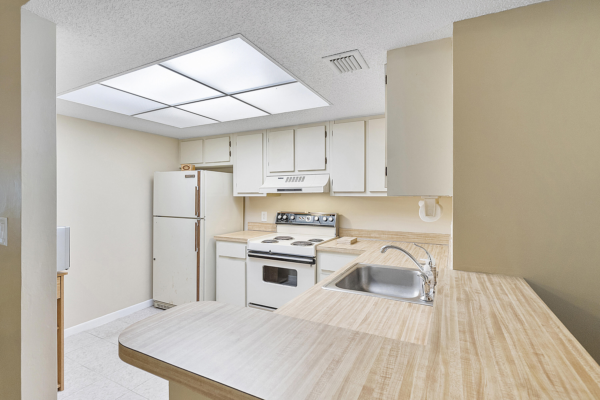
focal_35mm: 18
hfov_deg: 90.0
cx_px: 300
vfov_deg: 67.4
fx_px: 300
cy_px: 200
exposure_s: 1/40
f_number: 5.6
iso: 500
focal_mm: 12
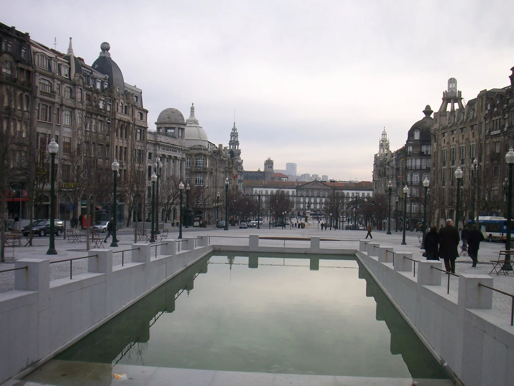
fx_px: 565
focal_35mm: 38
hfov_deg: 48.9
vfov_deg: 37.8
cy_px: 193
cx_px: 257
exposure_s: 1/320
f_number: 3.9
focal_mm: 6.3
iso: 64
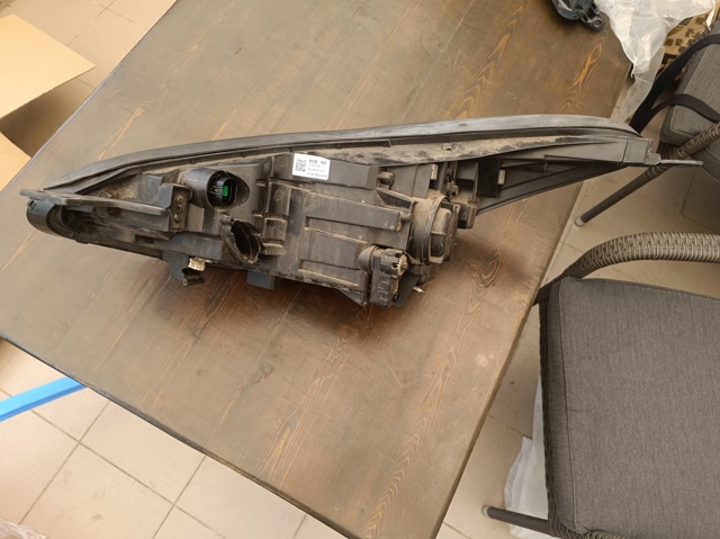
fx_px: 499
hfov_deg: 71.6
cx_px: 360
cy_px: 270
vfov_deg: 56.8
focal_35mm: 24
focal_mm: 6.14
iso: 68
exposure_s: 1/100
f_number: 1.65
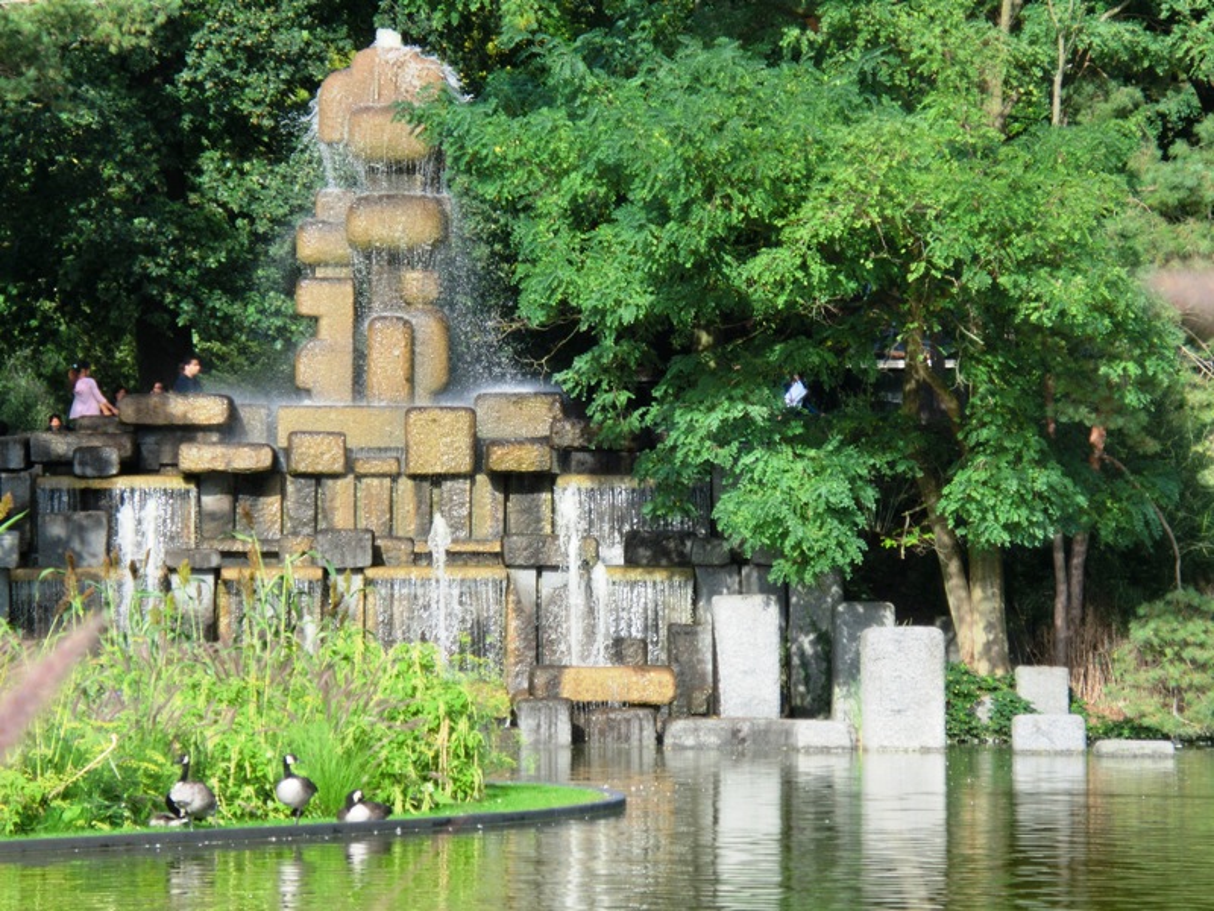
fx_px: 6874
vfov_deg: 7.6
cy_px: 456
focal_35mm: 196
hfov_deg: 10.1
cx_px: 607
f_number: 5.9
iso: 100
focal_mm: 35
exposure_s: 1/200
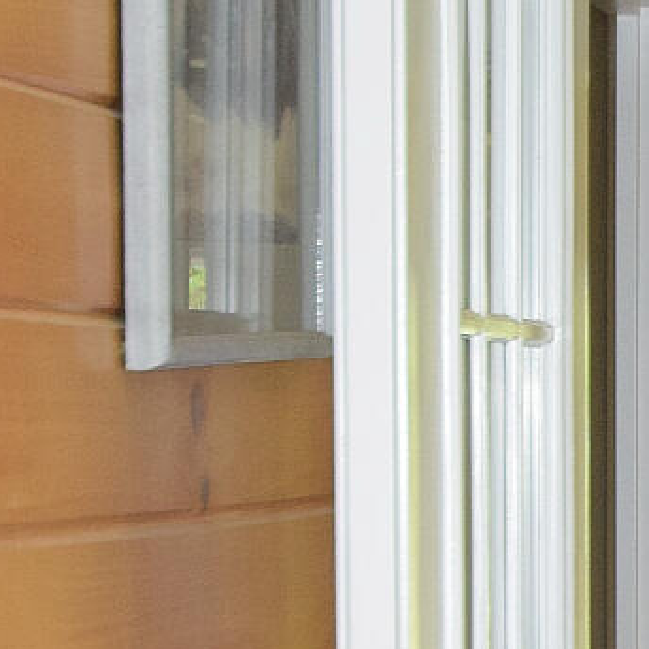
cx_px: 1250
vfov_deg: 9.7
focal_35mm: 178
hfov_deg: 9.3
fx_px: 3776
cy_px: 721
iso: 1250
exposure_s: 1/60
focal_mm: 24
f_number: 4.5
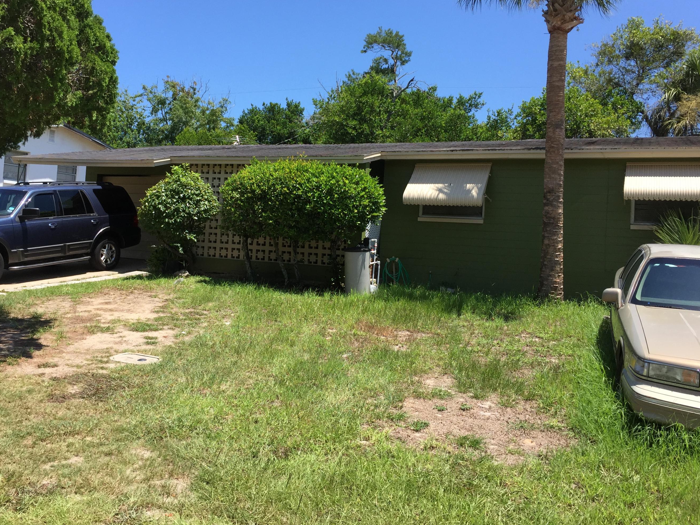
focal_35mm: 33
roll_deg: -4.7
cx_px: 323
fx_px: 667
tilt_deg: -0.9
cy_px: 229
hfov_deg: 55.3
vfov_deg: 42.9
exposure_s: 1/1319
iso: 32
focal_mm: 4.15
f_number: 2.2
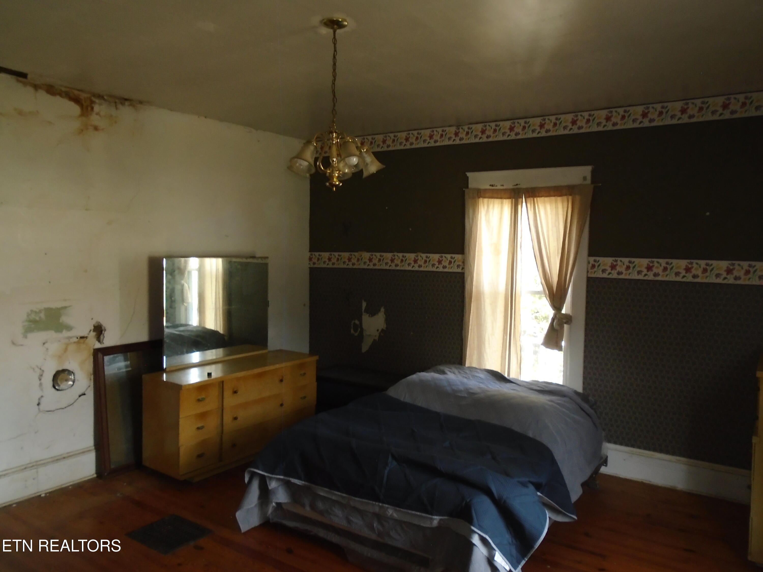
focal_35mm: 26
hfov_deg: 67.3
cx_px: 382
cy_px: 286
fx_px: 573
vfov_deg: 53.1
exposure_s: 1/30
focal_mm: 4.6
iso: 200
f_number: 3.2
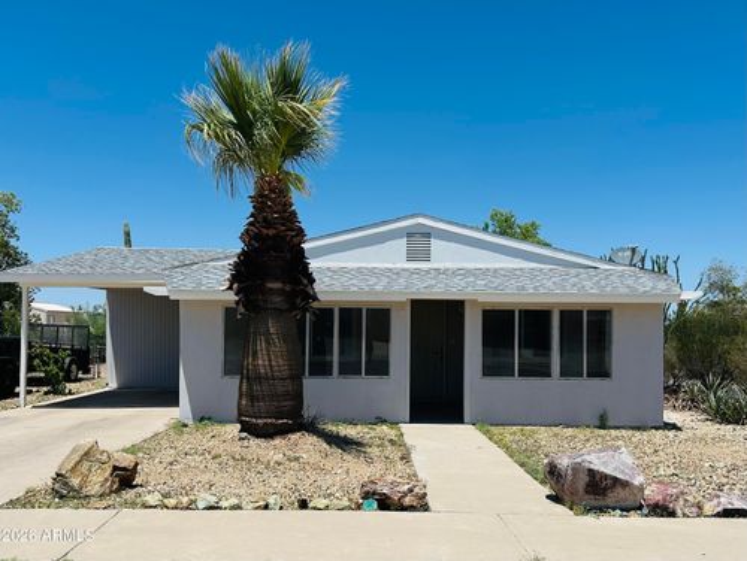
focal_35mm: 24
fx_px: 518
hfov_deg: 71.5
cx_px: 374
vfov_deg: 56.9
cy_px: 280
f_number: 1.78
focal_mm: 6.86
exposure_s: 1/7042
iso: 80
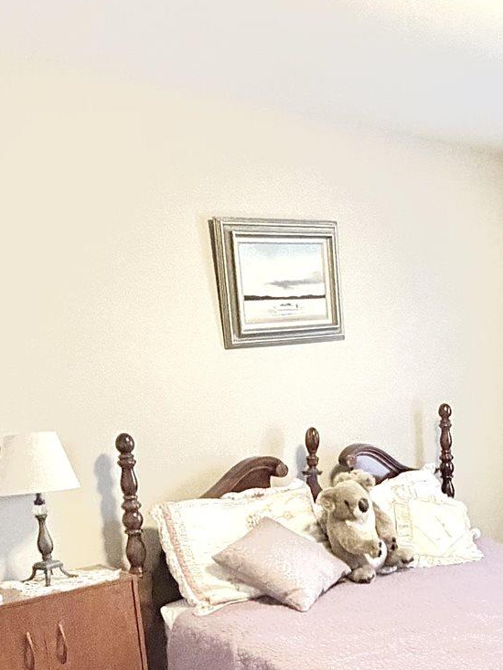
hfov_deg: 31.6
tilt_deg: -13.0
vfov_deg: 41.2
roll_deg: +2.1
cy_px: 530
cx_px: 434
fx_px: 852
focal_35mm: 44
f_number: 2.2
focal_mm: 2.22
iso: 1250
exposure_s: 1/60
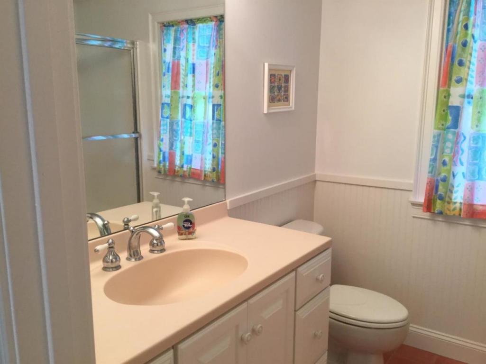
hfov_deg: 58.4
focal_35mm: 31
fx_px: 435
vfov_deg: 45.4
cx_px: 243
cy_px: 182
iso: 64
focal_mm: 3.3
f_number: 2.4
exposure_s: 1/30
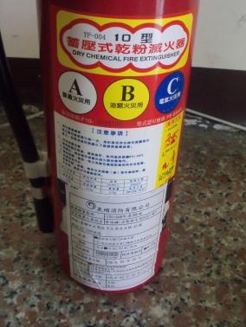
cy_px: 138
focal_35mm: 45
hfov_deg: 32.2
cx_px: 118
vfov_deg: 41.9
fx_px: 426
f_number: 3.5
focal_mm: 6.3
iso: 500
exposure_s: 1/80
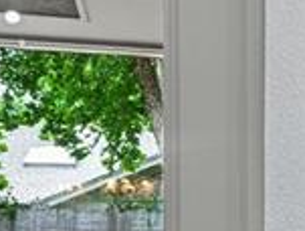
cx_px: 735
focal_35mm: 104
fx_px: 919
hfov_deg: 13.6
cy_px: 247
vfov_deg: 14.0
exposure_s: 1/25
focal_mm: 16
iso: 200
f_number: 7.1
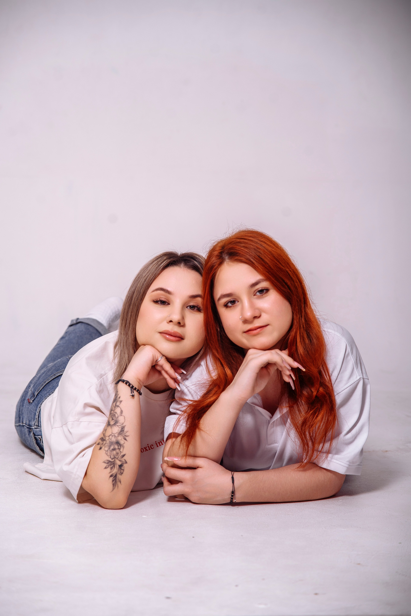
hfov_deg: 16.1
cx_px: 206
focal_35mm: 85
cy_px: 308
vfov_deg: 23.9
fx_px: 1456
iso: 100
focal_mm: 85
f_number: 5
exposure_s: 1/160
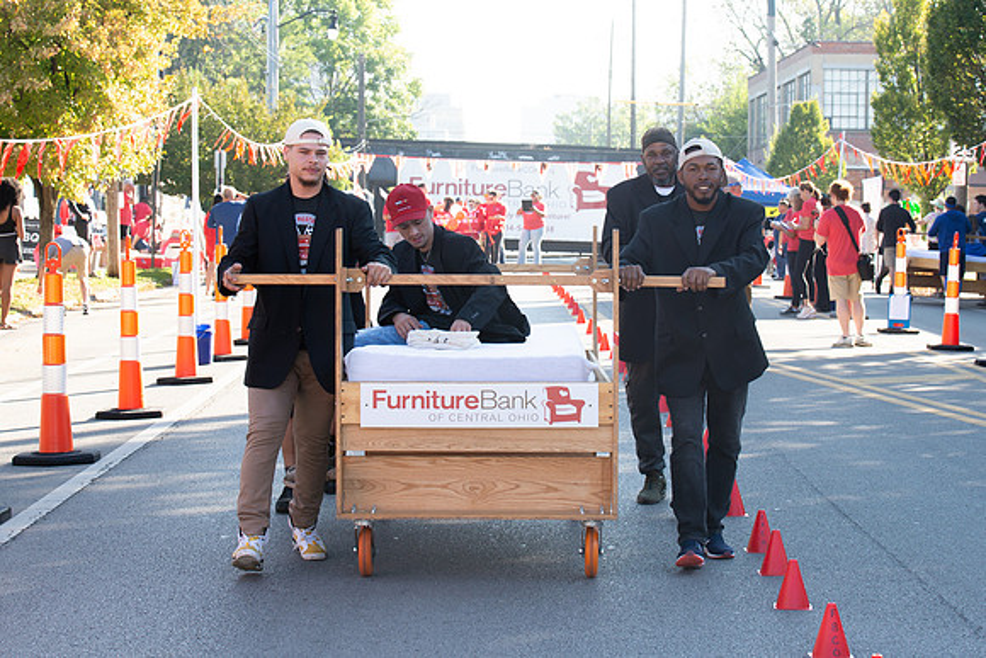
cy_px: 280
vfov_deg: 15.2
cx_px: 490
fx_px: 2461
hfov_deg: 22.7
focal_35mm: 90
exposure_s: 1/250
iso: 200
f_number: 7.1
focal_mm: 70
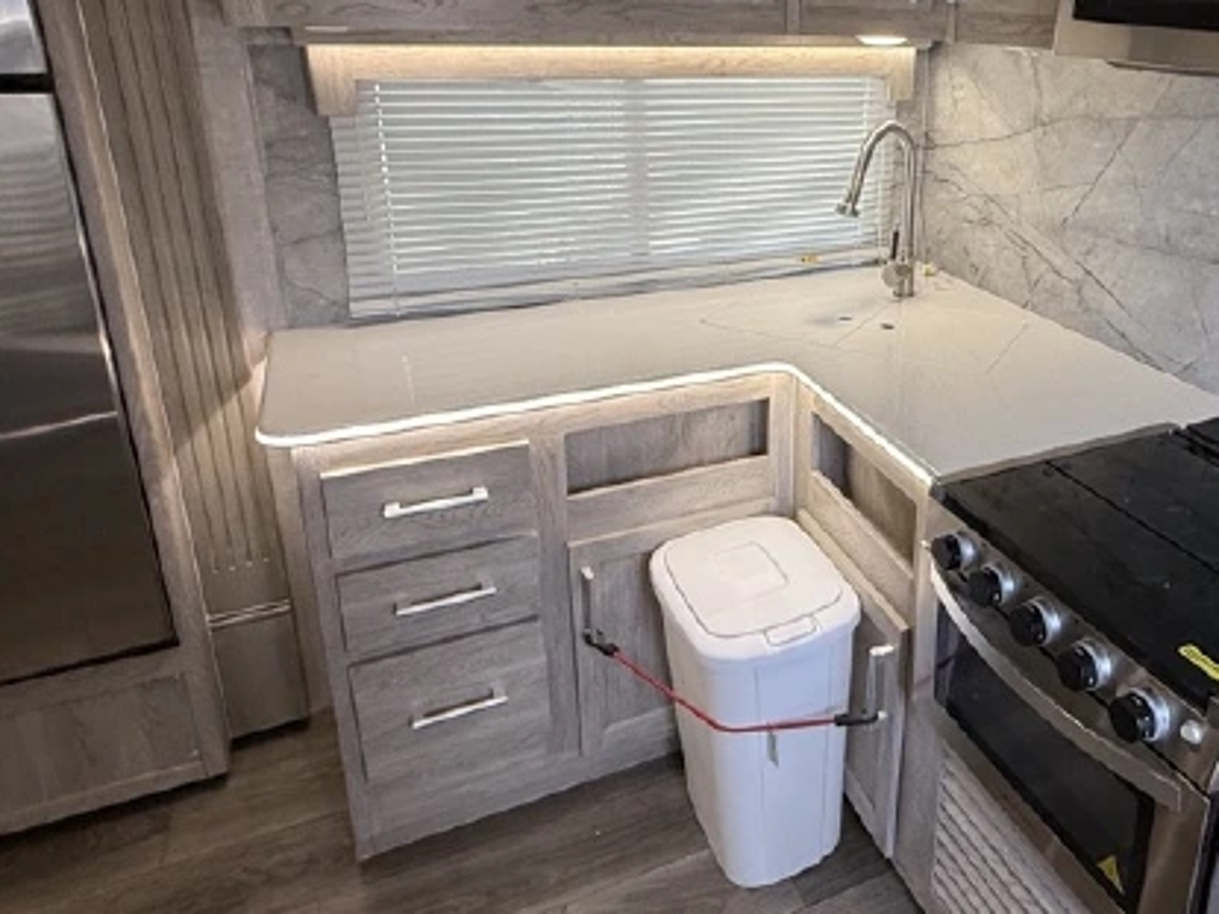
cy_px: 314
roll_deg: -1.9
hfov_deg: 63.3
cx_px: 837
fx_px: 951
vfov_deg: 50.5
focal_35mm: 27
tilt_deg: -17.4
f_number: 2.2
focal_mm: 2.22
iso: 160
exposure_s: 1/99
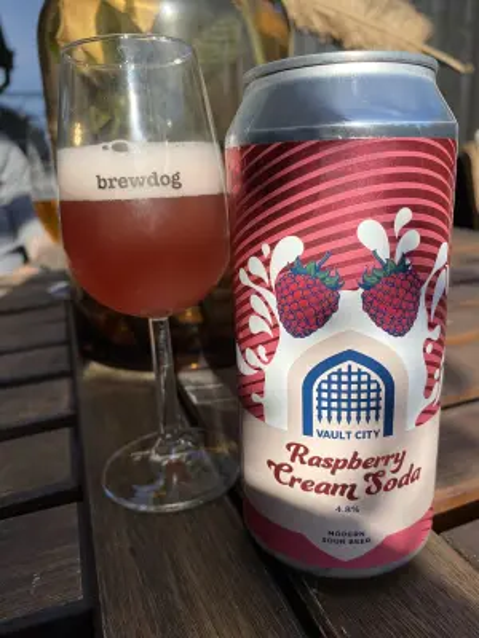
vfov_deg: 67.3
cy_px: 319
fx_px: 480
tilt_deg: -14.7
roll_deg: +2.3
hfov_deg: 53.1
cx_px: 240
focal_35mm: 26
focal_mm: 4.25
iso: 32
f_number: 1.8
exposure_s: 1/2625
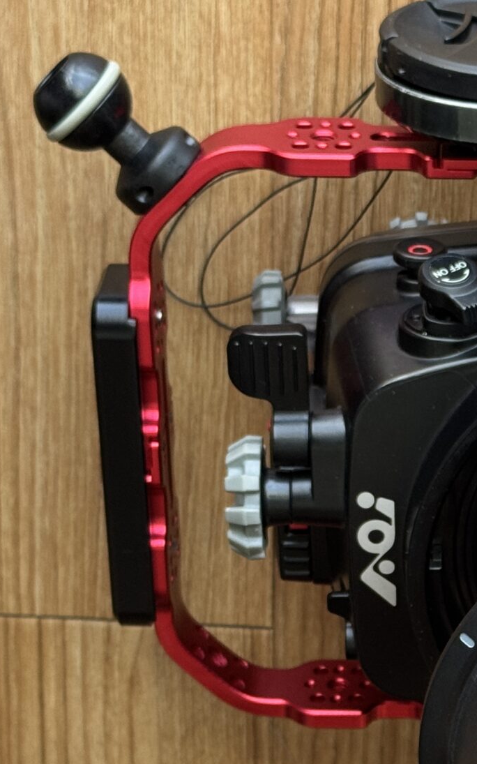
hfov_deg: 10.8
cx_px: 582
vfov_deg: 17.4
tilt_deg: -63.9
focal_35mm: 119
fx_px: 2476
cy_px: 602
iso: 100
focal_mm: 6.76
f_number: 1.78
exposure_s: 1/86
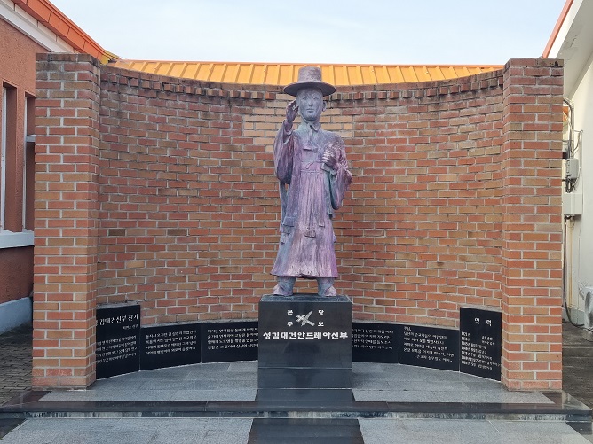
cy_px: 222
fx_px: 445
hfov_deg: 67.3
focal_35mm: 26
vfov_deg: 53.1
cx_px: 296
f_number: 1.8
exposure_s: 1/1062
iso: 50
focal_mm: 5.4
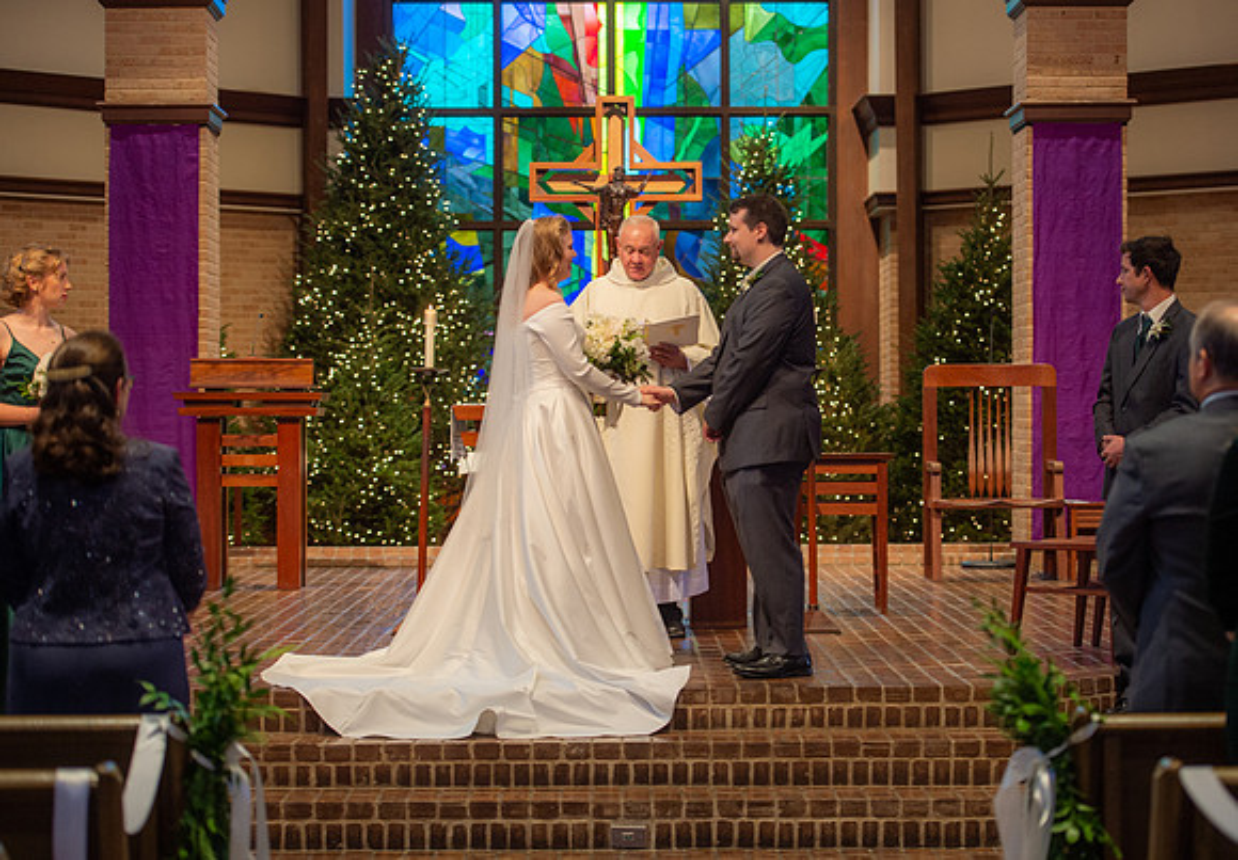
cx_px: 648
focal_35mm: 86
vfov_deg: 16.4
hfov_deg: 23.4
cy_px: 429
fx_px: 2983
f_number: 2.8
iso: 1250
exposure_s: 1/160
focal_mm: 80
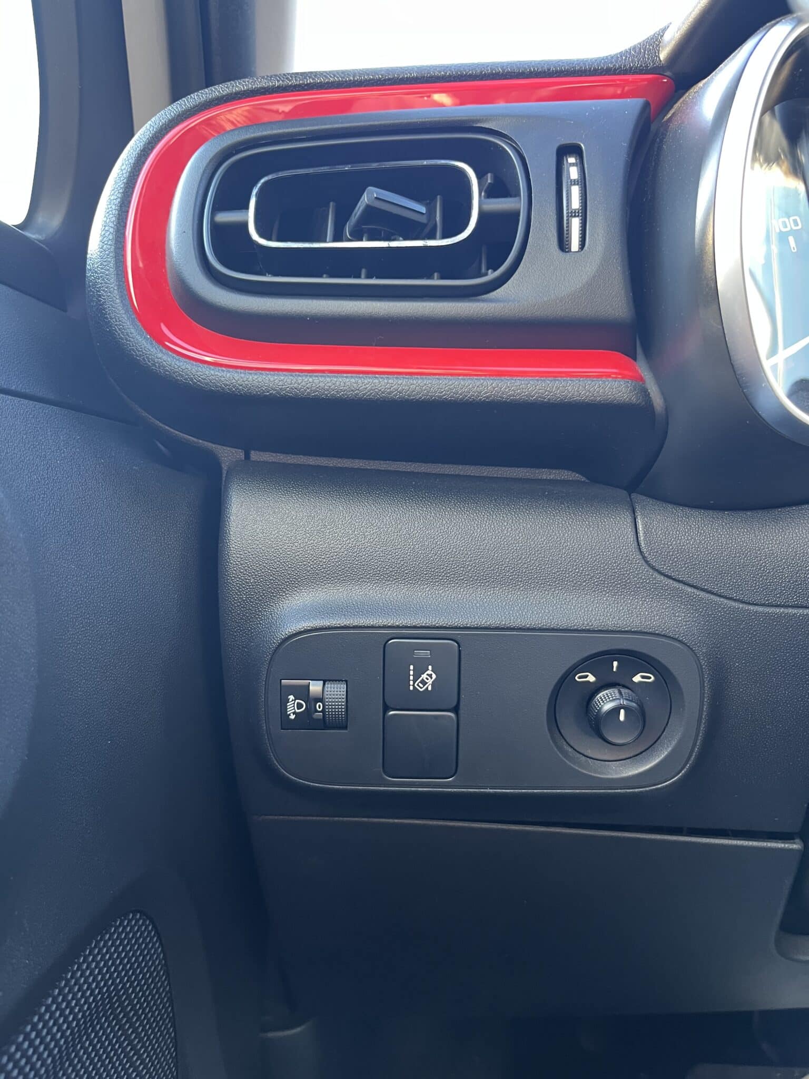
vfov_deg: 67.3
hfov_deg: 53.1
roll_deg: +0.7
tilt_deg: -9.9
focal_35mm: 26
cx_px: 404
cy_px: 540
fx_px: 810
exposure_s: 1/60
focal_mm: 5.1
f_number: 1.6
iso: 250
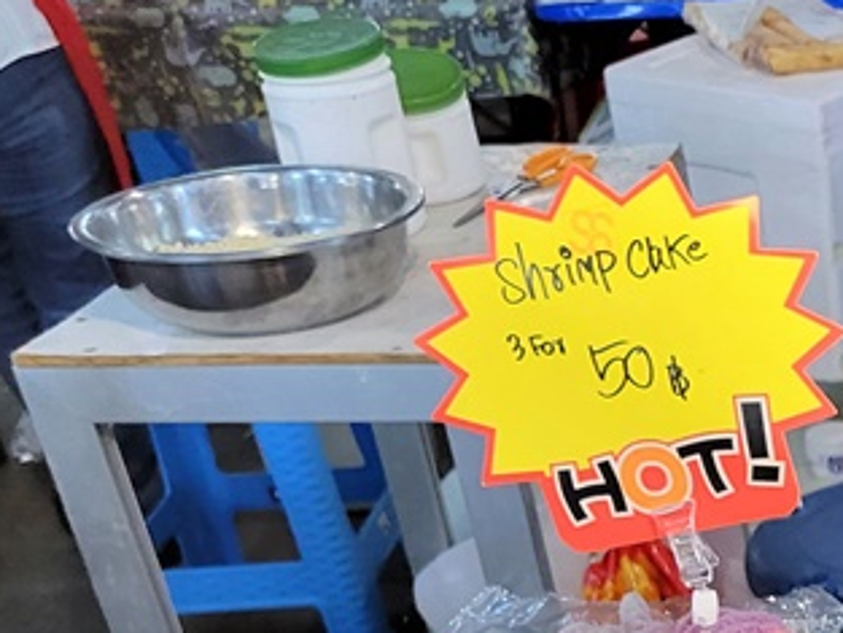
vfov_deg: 16.5
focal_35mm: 83
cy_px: 900
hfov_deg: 20.5
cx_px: 1223
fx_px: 2022
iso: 320
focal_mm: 5.4
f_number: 1.8
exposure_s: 1/100
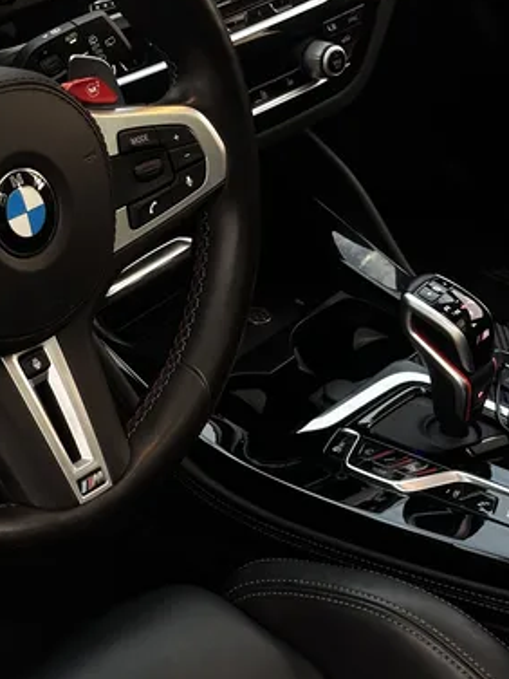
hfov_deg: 14.4
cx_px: 121
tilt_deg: -31.2
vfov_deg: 19.2
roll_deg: -0.2
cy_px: 247
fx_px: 2000
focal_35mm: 102
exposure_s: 1/60
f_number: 1.78
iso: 125
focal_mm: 6.86
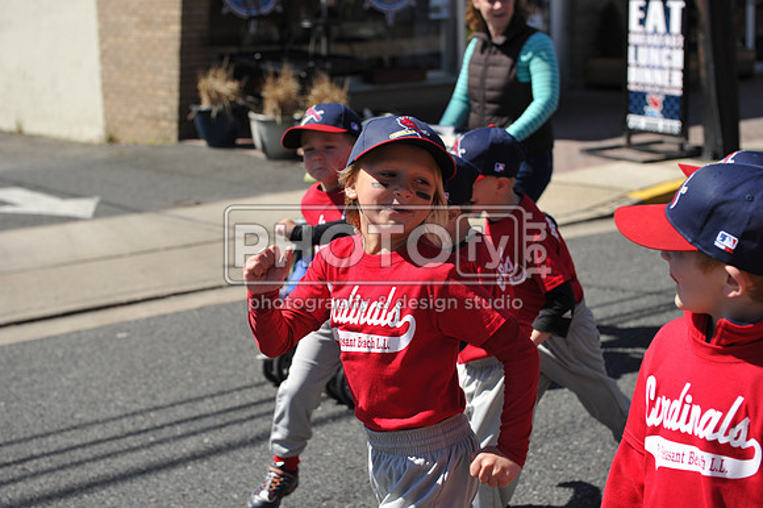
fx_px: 1483
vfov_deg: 19.4
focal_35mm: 70
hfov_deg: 28.9
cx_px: 382
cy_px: 254
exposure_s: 1/800
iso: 200
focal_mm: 70
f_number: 5
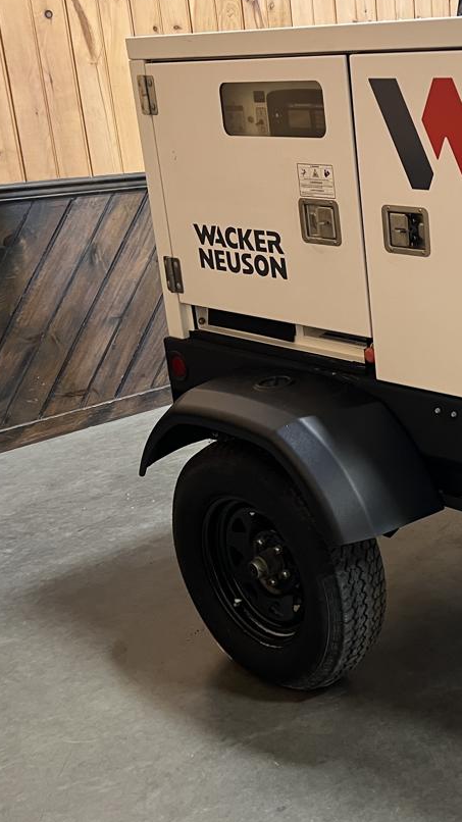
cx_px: 561
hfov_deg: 24.0
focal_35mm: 45
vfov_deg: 45.5
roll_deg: +1.4
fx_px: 981
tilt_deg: -18.1
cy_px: 393
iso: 200
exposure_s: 1/60
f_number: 1.5
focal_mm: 5.7
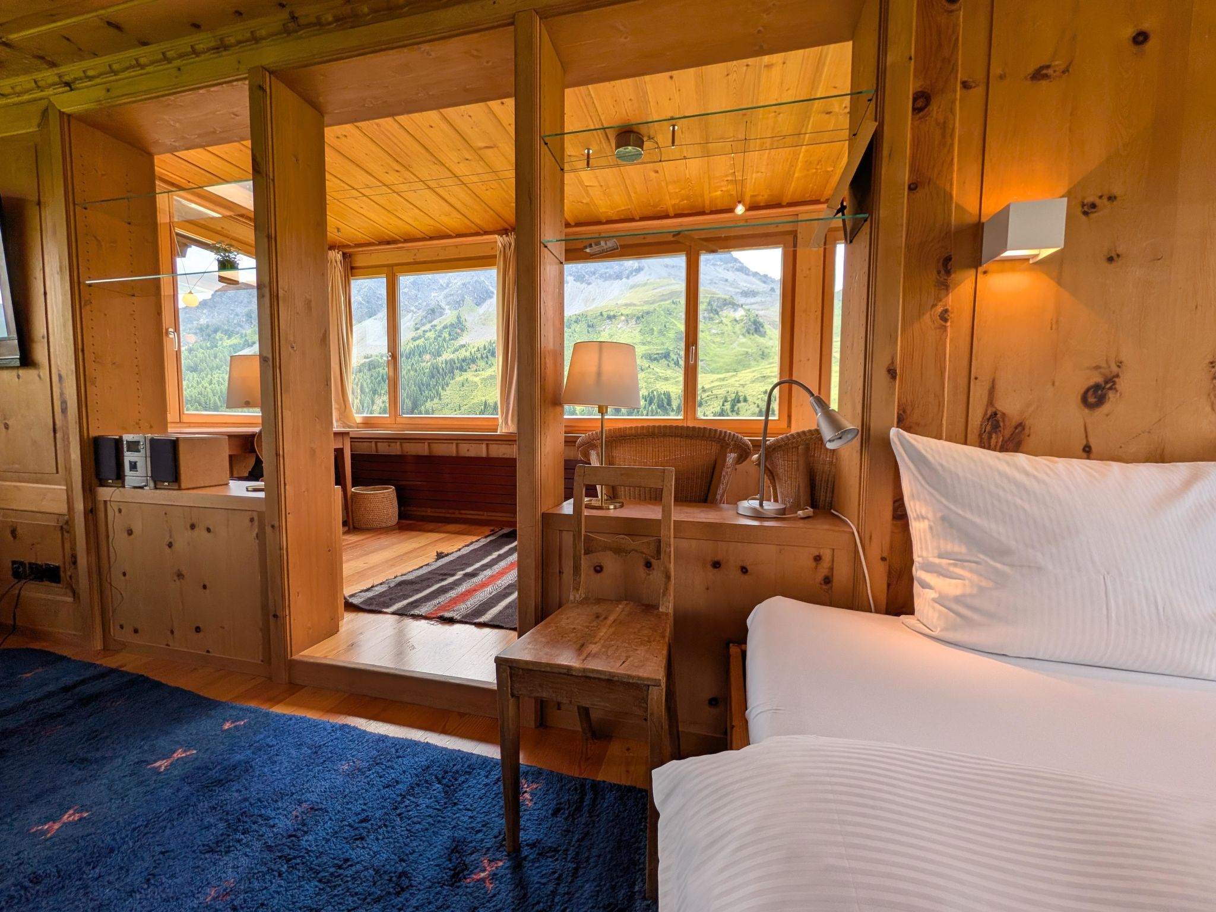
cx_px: 608
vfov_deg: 94.5
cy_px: 456
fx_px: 422
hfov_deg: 110.5
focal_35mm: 12
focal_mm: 2.02
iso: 64
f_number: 1.7
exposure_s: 1/650
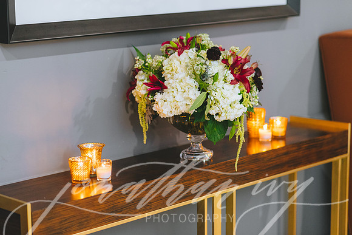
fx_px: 831
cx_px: 176
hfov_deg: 23.9
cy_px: 118
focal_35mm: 85
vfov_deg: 16.1
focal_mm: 85
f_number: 2.2
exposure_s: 1/125
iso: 1600
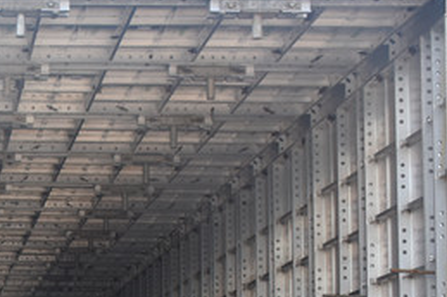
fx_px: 1265
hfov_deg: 18.2
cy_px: 339
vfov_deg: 13.1
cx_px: -188
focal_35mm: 102
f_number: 9.5
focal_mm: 22
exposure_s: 1/350
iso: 400
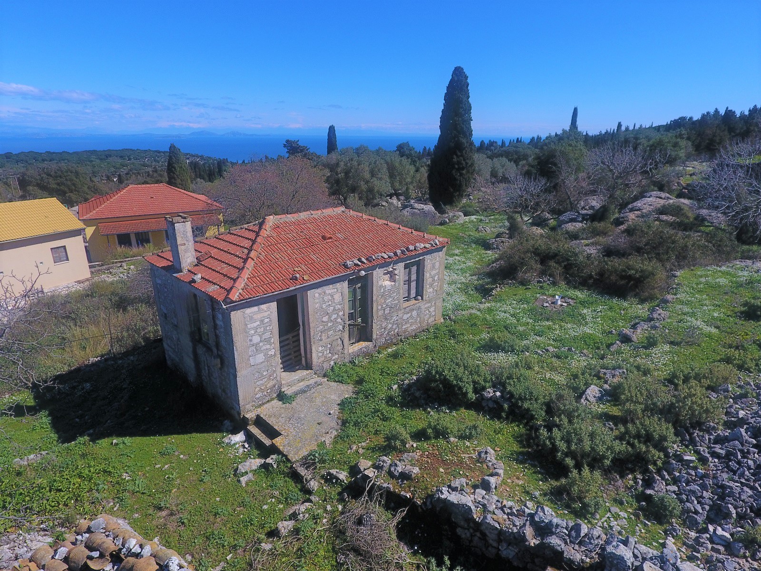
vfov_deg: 66.0
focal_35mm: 20
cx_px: 380
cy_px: 286
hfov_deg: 81.7
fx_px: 440
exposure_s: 1/1642
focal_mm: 3.61
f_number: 2.8
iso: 100
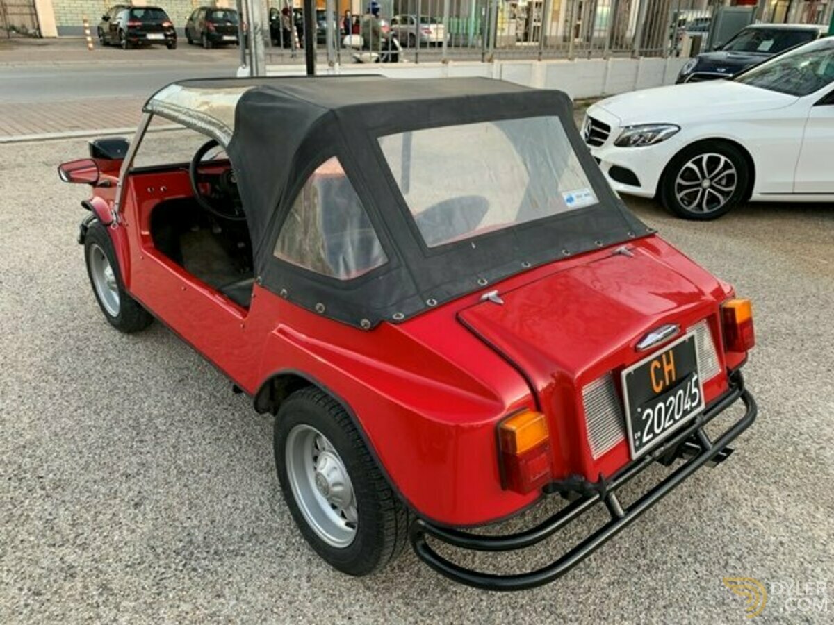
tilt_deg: -23.9
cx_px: 417
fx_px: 626
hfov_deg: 67.3
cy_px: 312
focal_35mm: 26
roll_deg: -1.5
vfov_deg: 53.1
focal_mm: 4.25
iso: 80
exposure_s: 1/50
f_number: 1.8
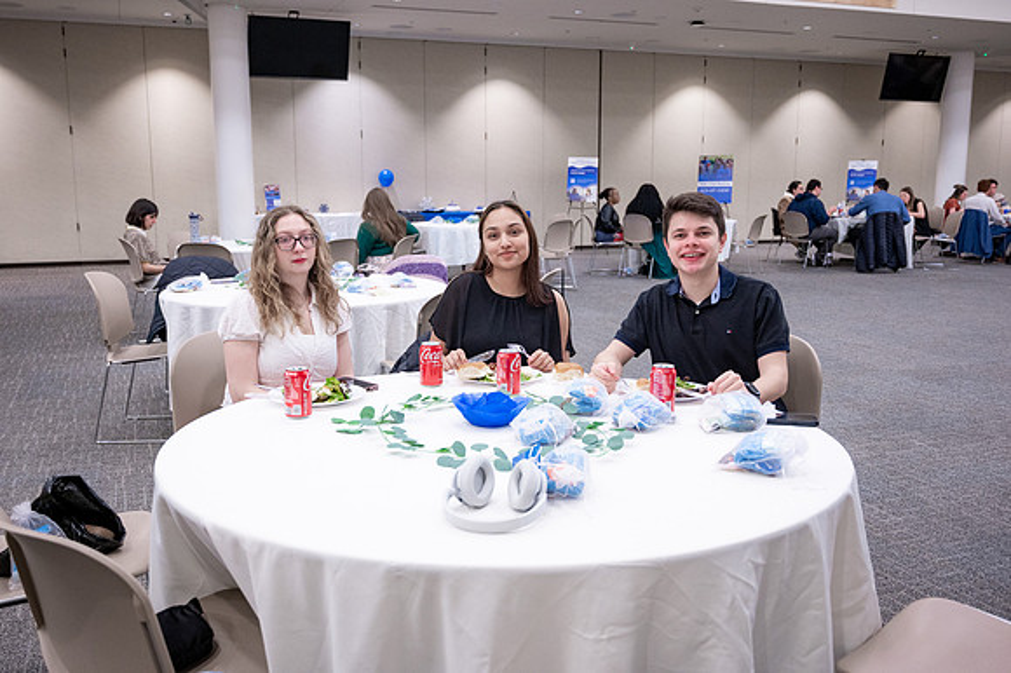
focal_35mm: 34
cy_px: 336
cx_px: 506
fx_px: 954
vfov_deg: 38.8
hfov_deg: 55.8
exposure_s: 1/200
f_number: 4
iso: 1600
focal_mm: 34
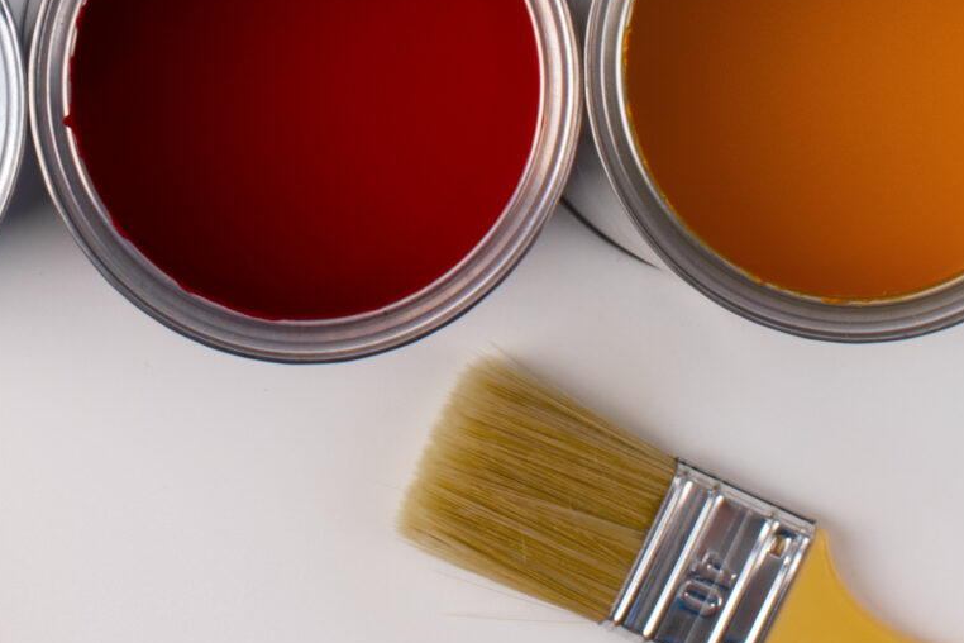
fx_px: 4766
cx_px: 153
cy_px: -315
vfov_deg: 7.6
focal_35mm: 178
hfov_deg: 11.5
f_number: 16
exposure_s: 1/100
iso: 100
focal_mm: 35
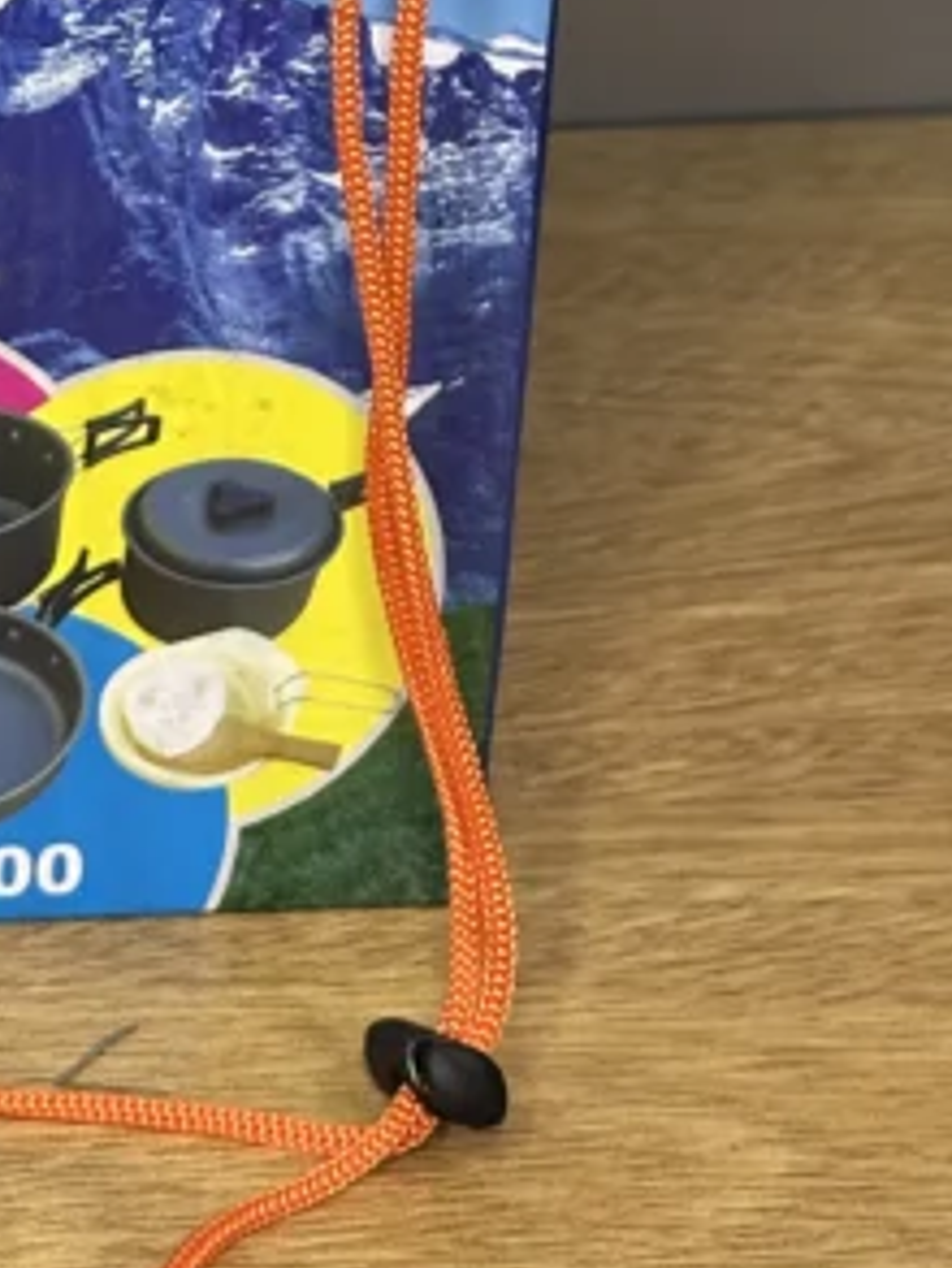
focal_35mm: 131
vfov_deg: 14.7
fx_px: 4800
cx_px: -173
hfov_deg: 11.1
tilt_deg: -20.2
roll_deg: -3.0
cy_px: -121
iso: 500
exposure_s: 1/33
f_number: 1.78
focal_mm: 6.86
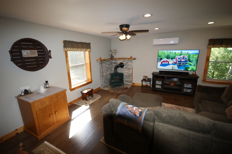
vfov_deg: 77.2
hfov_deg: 100.4
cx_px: 116
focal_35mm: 15
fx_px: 97
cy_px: 77
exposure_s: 1/60
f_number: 5.6
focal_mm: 10
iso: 400
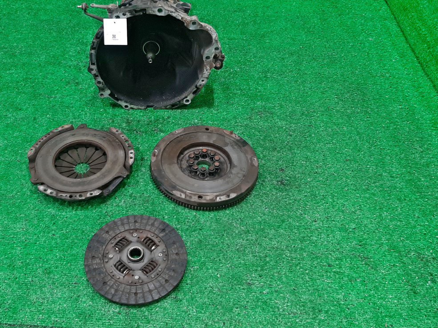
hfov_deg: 48.4
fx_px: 481
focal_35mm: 38
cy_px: 133
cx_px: 157
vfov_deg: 37.6
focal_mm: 3.93
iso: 121
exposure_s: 1/50
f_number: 1.7
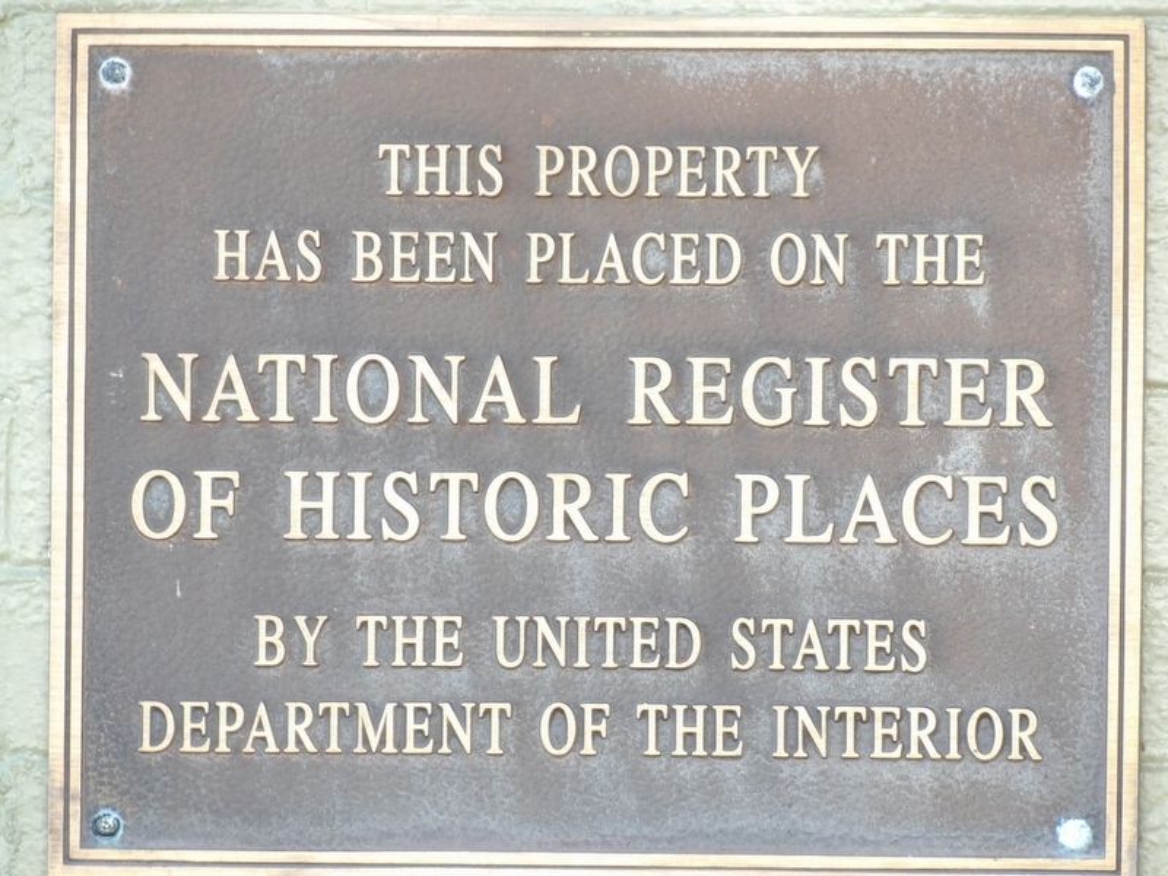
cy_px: 438
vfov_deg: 2.9
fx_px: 17276
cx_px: 584
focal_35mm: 512
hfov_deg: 3.9
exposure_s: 1/50
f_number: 4.1
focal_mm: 91.8
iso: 217
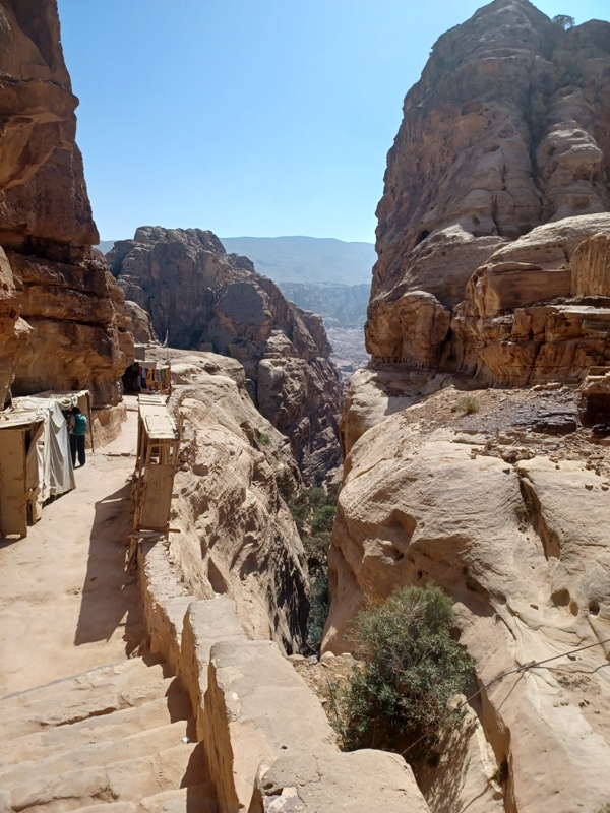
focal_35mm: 25
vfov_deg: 69.4
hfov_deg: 54.9
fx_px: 587
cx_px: 305
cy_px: 406
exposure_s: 1/683
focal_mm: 4.6
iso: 32
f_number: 1.8
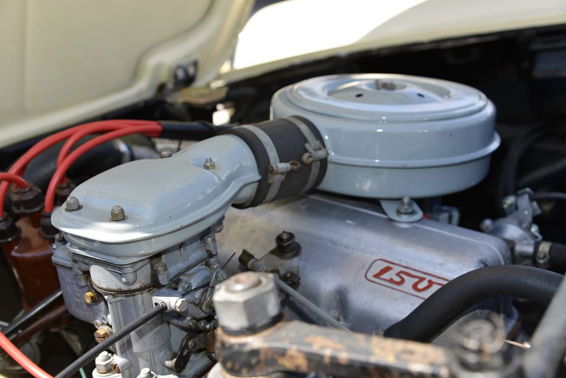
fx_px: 755
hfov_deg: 41.1
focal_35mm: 48
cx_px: 283
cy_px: 189
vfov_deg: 28.1
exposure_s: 1/200
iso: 100
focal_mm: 48
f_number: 5
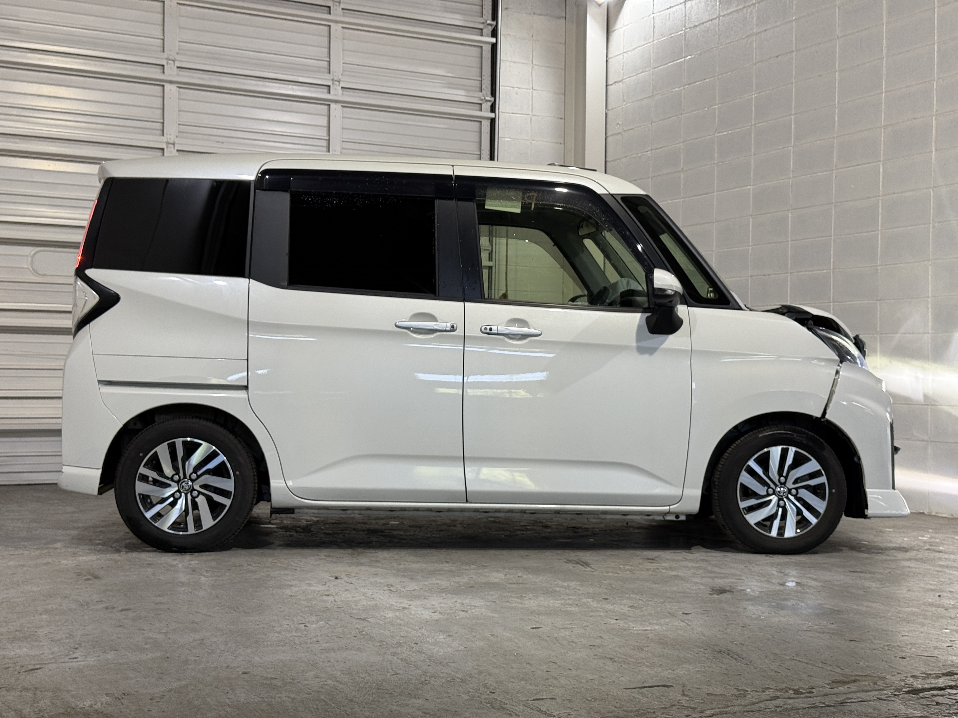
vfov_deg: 30.3
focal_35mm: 48
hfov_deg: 39.7
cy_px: 359
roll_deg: -0.4
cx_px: 479
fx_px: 1328
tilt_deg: +1.0
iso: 64
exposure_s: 1/60
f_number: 1.78
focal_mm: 6.76
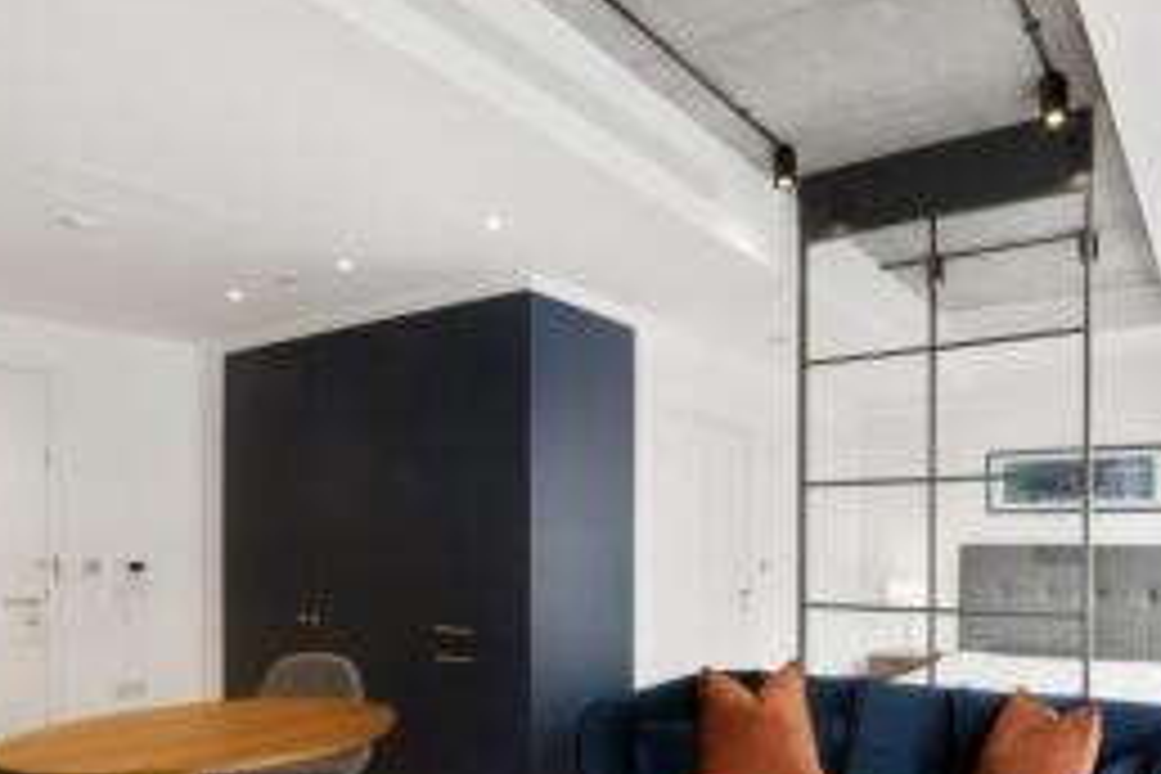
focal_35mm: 24
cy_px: 511
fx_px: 774
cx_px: 792
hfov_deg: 71.2
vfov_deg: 52.2
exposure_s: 1/3
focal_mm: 13
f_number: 16
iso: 100
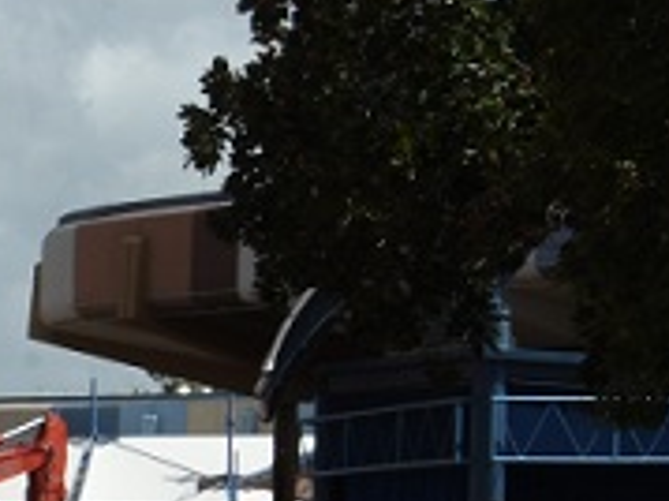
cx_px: -957
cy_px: 742
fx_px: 5562
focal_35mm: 288
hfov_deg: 6.5
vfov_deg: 5.1
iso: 400
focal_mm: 40
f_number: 22
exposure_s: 1/250
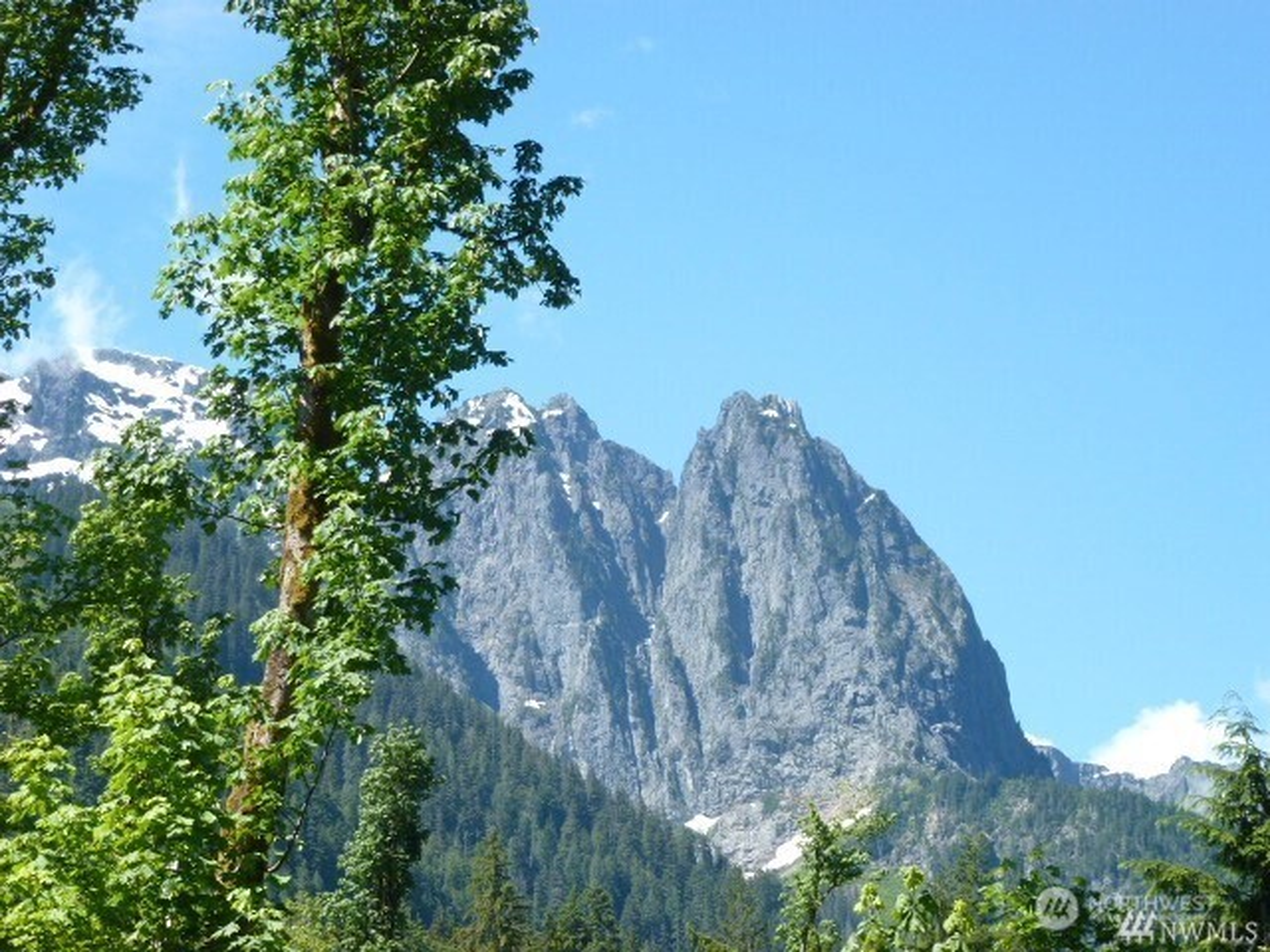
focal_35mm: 89
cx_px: 635
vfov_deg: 16.6
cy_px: 476
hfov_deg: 22.0
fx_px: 3265
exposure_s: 1/250
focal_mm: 16
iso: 100
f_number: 4.9
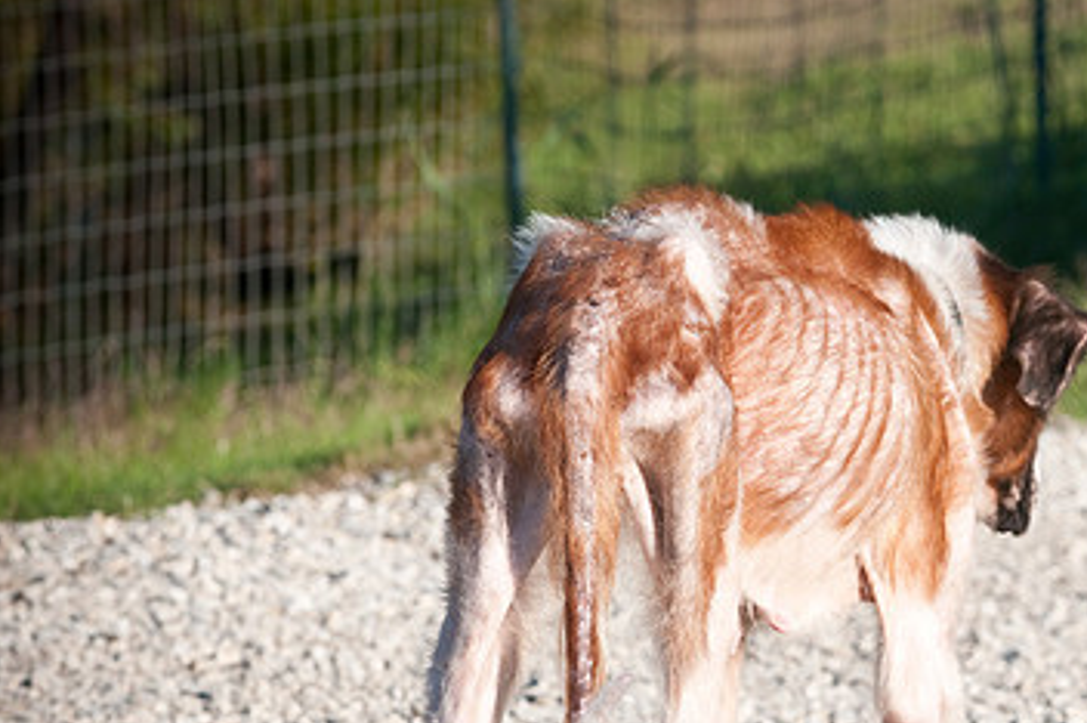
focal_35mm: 383
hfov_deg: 5.4
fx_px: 11548
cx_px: 889
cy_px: 564
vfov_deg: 3.6
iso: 200
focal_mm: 155
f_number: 9
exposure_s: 1/320
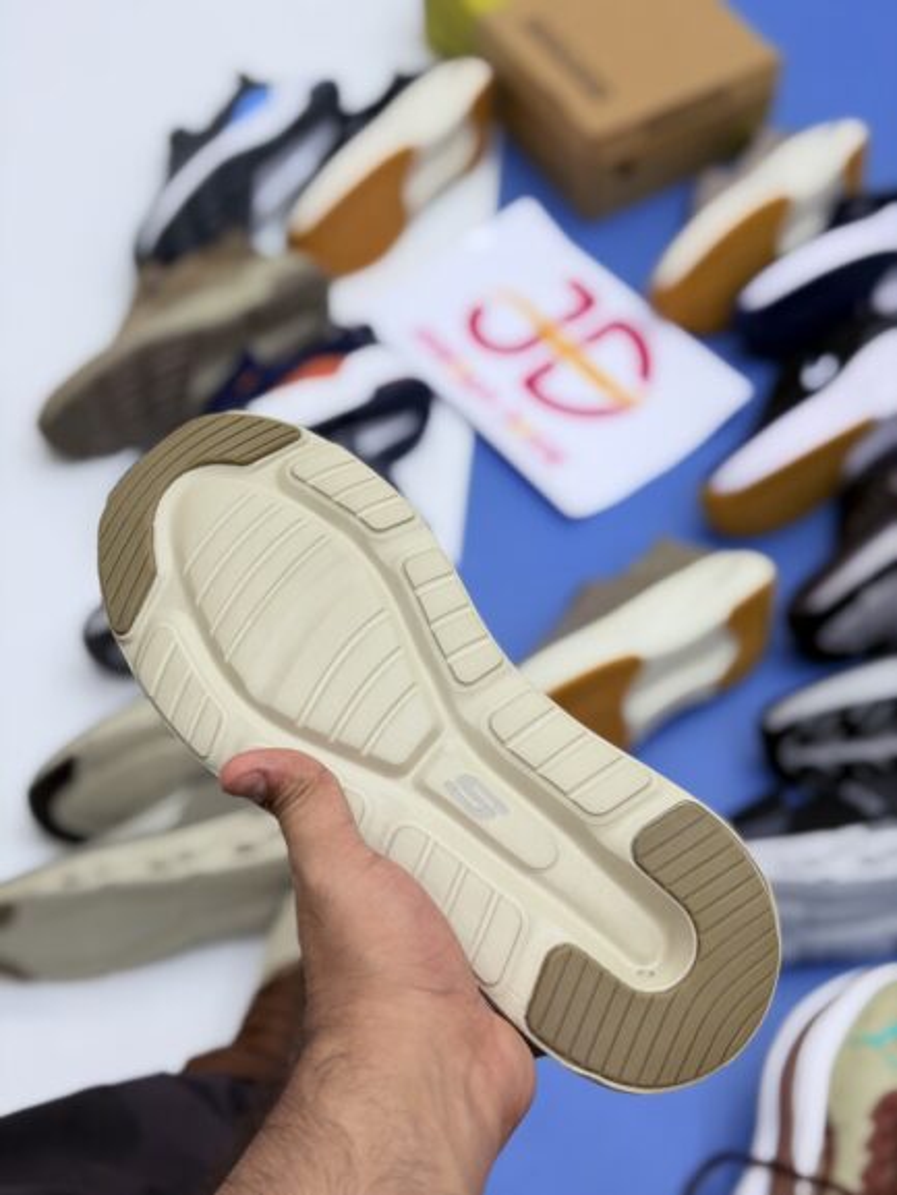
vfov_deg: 39.6
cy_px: 598
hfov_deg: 30.3
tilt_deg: -54.3
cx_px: 448
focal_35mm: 48
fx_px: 1658
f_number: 1.78
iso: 64
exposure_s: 1/361
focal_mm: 6.76
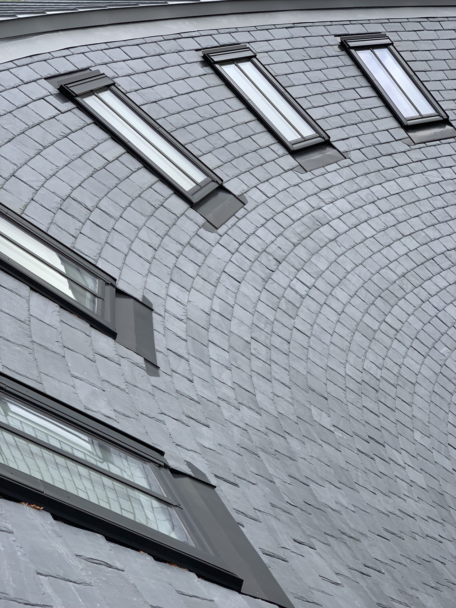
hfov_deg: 28.0
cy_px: 304
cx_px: 228
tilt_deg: -21.2
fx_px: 913
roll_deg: -1.0
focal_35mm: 52
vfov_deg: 36.8
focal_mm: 6
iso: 16
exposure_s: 1/187
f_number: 2.4
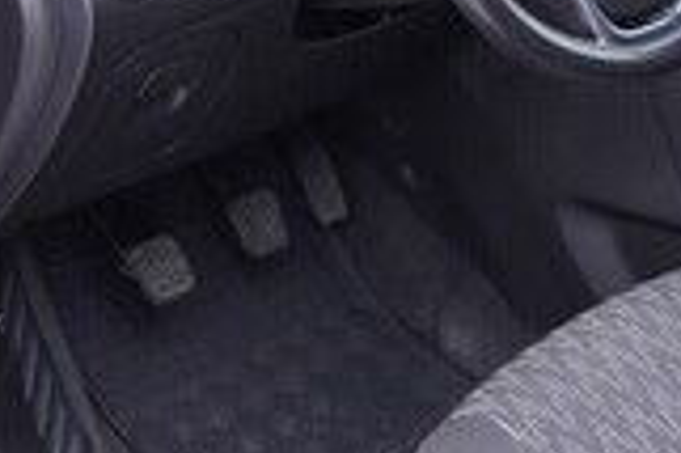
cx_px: 457
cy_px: -36
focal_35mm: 123
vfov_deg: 11.0
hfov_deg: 16.6
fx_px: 2324
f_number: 2.8
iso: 250
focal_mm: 24
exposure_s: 1/40
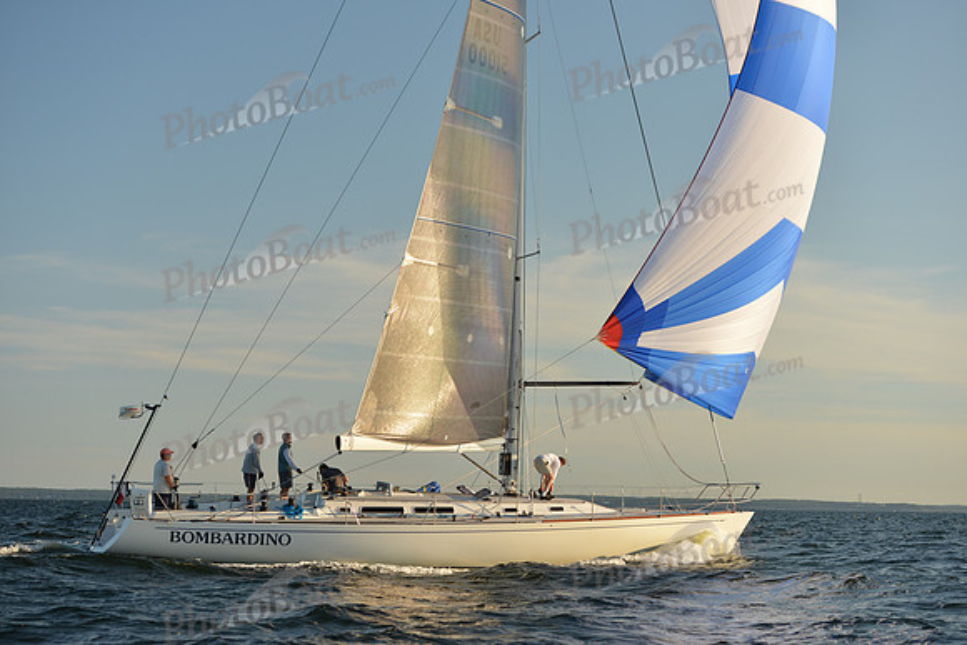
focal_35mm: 70
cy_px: 322
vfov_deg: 19.5
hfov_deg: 28.8
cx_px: 484
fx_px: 1881
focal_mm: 70
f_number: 4.5
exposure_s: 1/800
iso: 320
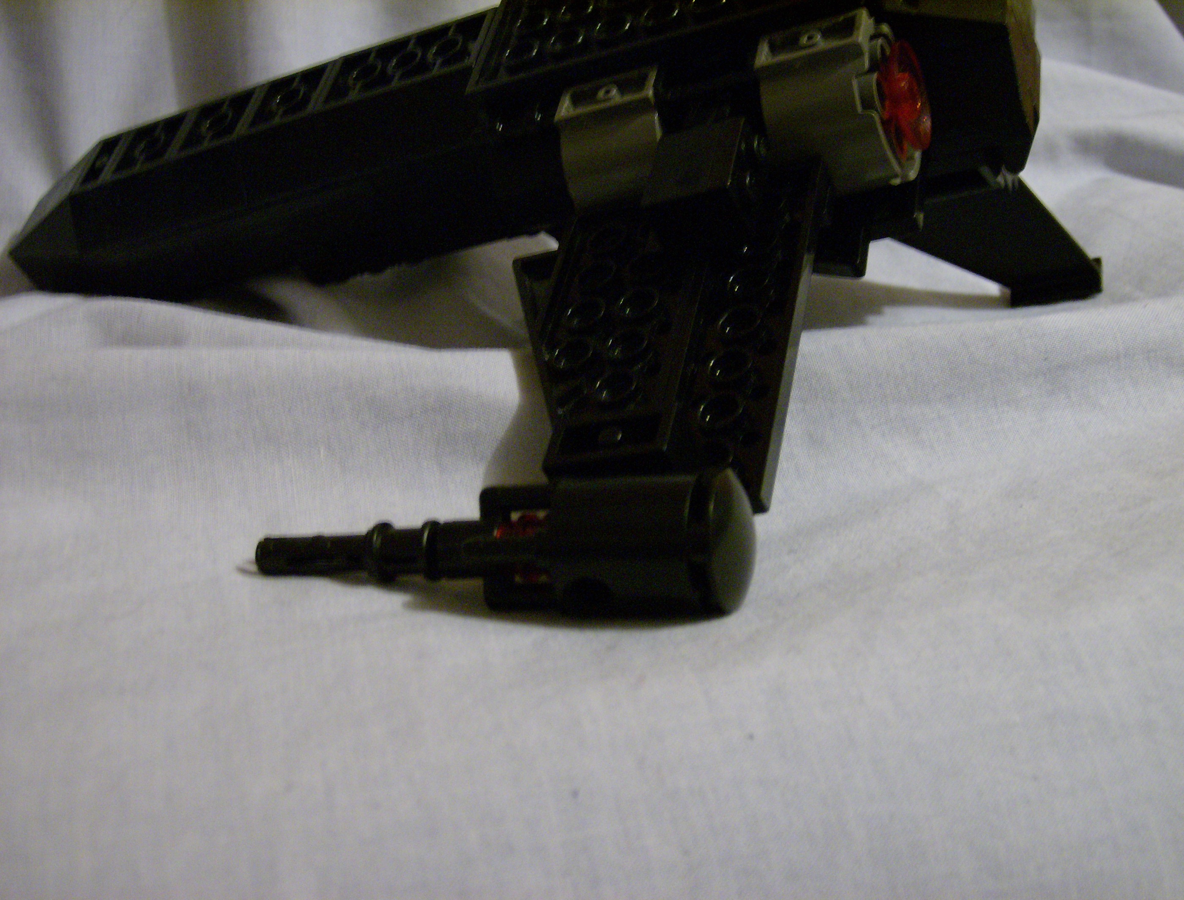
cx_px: 592
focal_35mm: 46
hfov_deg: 41.1
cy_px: 450
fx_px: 1581
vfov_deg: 31.8
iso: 200
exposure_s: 1/7.26
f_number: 3.1
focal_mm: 7.7
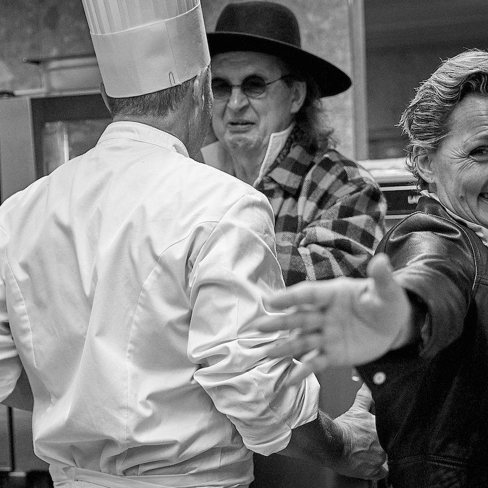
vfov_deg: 27.7
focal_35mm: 62
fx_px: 989
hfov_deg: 27.7
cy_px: 245
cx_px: 274
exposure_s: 1/2000
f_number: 2.8
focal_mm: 48
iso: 3200
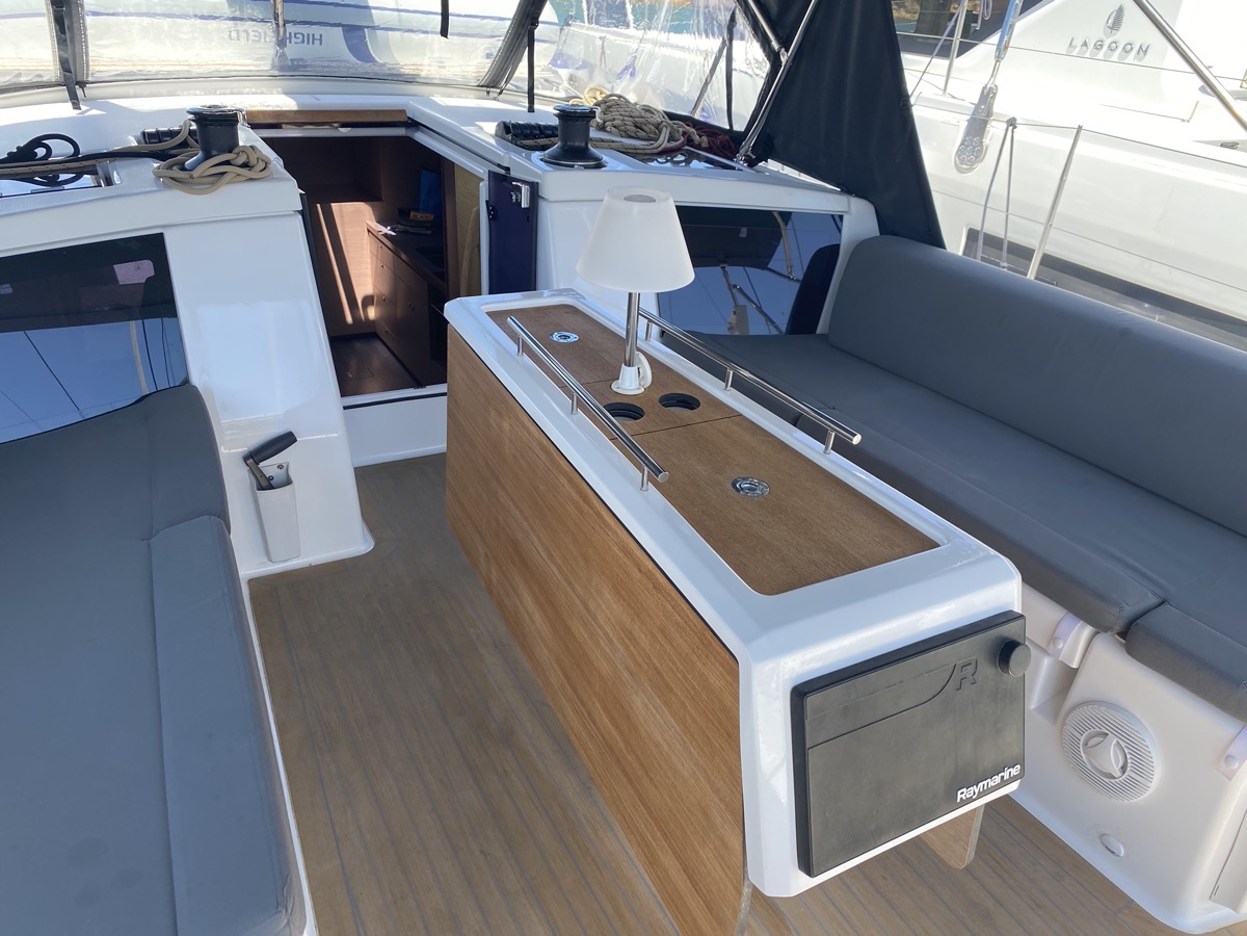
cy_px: 468
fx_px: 937
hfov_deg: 67.3
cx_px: 624
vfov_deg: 53.1
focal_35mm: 26
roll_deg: -5.1
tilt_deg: -26.5
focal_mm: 4.25
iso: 32
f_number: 1.8
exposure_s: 1/640
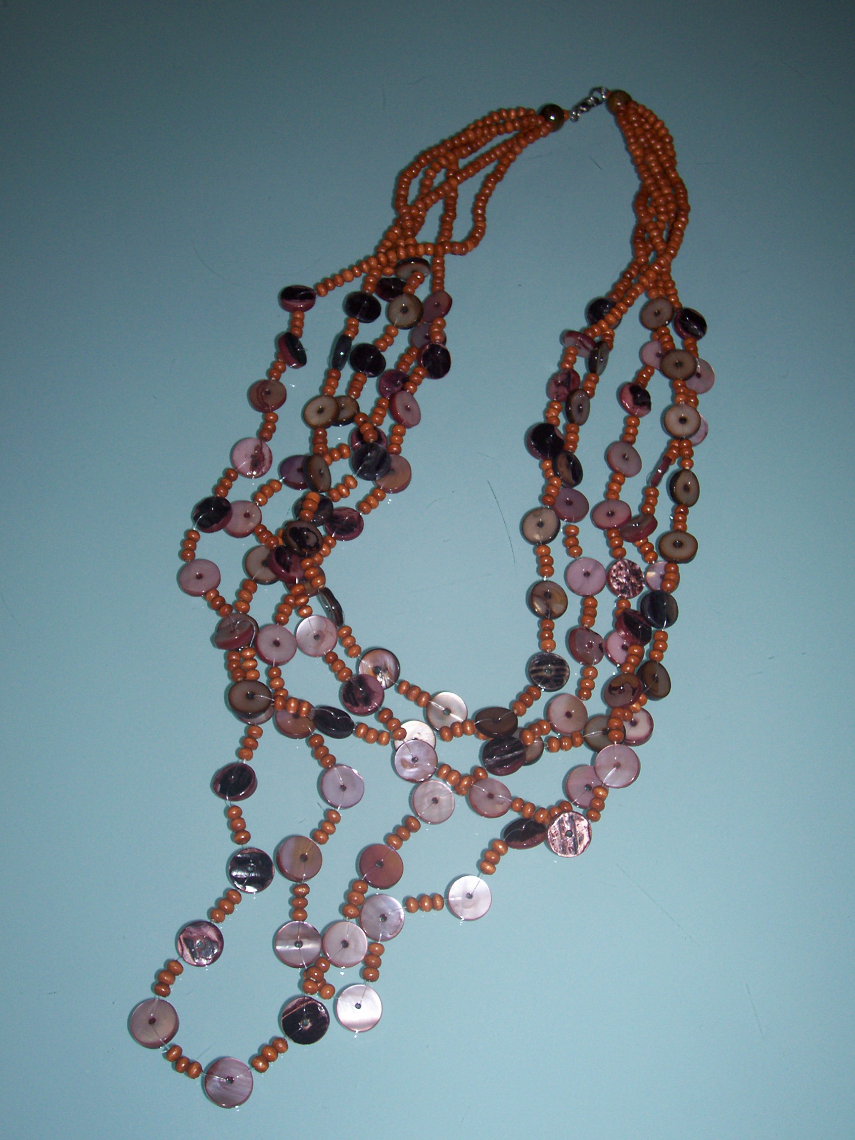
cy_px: 570
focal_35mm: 42
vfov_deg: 44.8
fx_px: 1383
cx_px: 428
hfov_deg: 34.3
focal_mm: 7
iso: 80
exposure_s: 1/68.5
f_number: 2.9
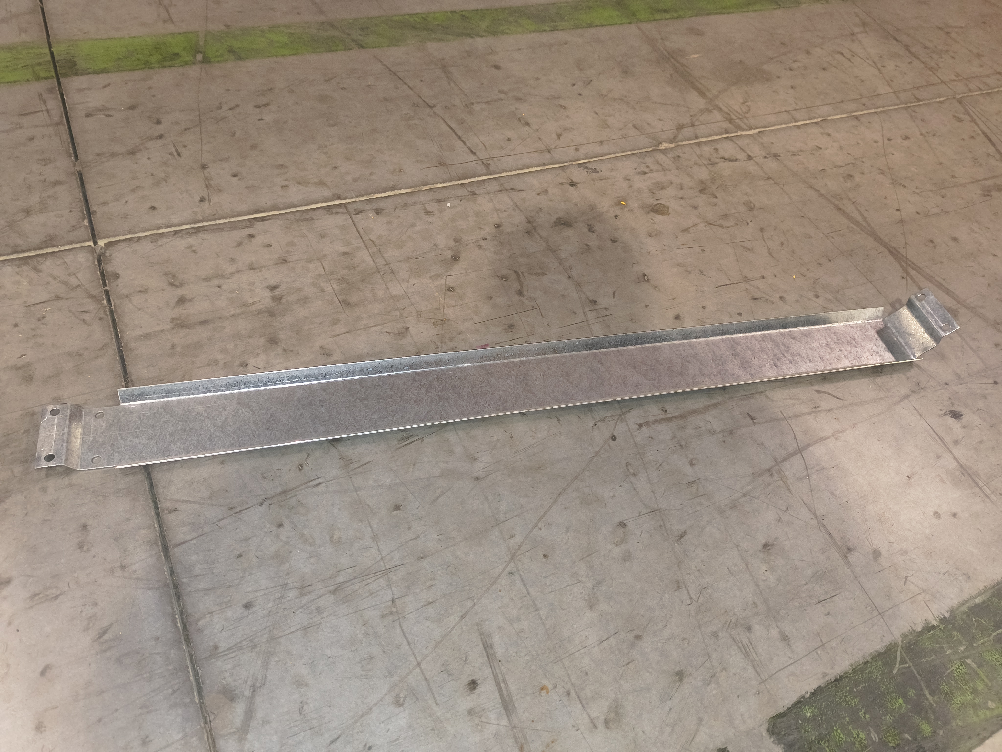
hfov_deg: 69.4
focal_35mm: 25
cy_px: 376
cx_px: 501
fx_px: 724
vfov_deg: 54.9
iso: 1658
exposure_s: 1/50
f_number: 1.7
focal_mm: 4.68
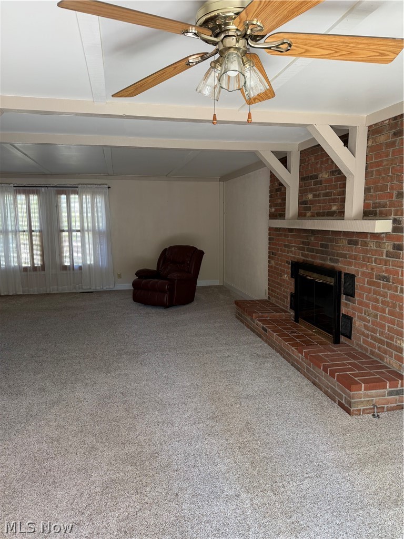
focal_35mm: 24
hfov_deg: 56.8
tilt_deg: -7.4
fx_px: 373
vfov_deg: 71.6
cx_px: 202
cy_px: 270
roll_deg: +0.0
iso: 125
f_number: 1.78
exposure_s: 1/121
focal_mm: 6.76
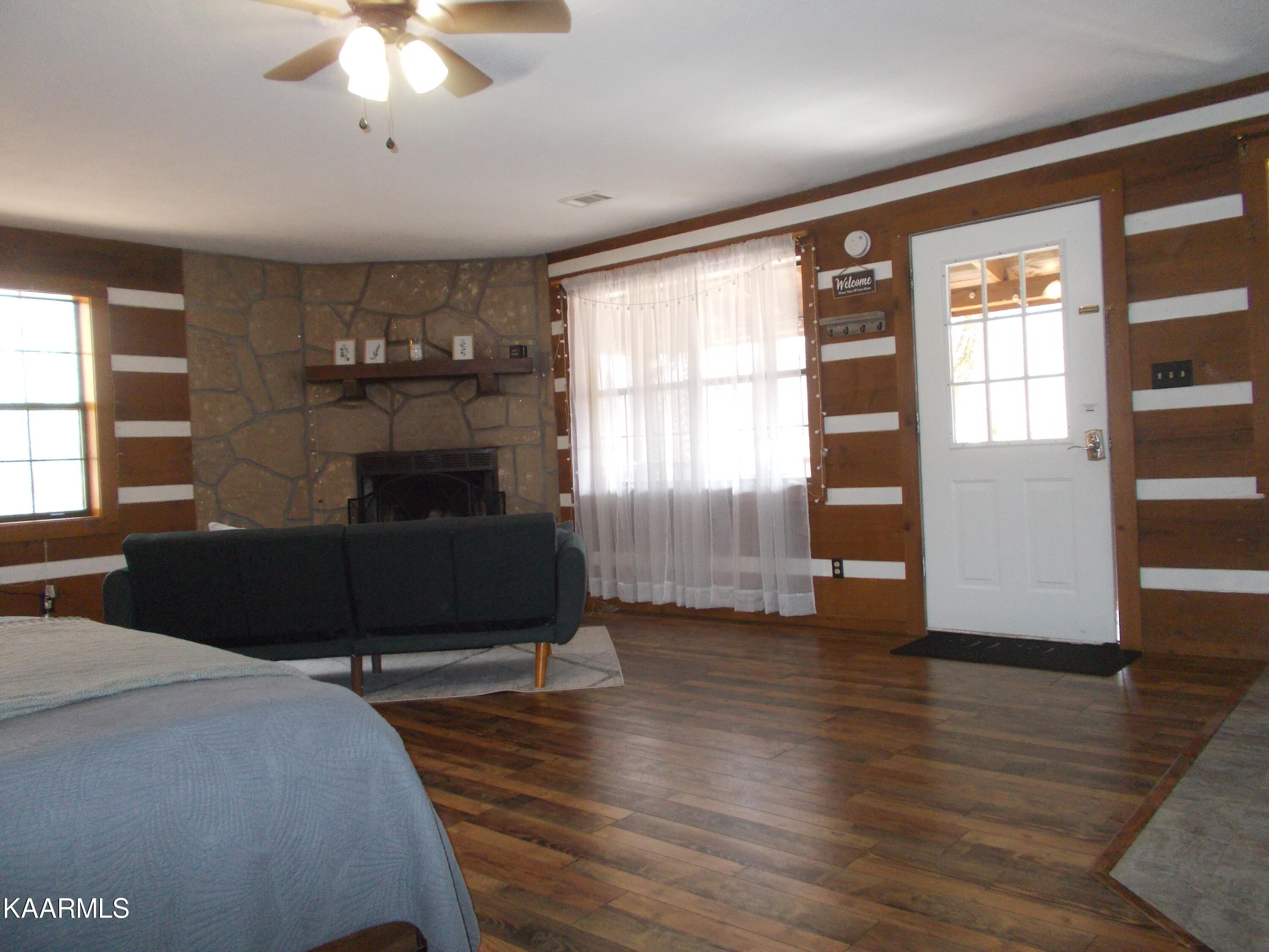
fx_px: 953
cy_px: 476
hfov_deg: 67.3
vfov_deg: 53.1
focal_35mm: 26
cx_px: 634
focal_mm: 4.6
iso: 250
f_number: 3.2
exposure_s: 1/25
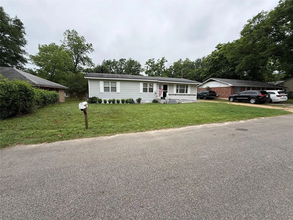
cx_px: 146
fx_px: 119
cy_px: 110
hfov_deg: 102.1
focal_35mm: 14
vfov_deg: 85.7
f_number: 2.2
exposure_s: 1/256
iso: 50
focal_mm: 2.22
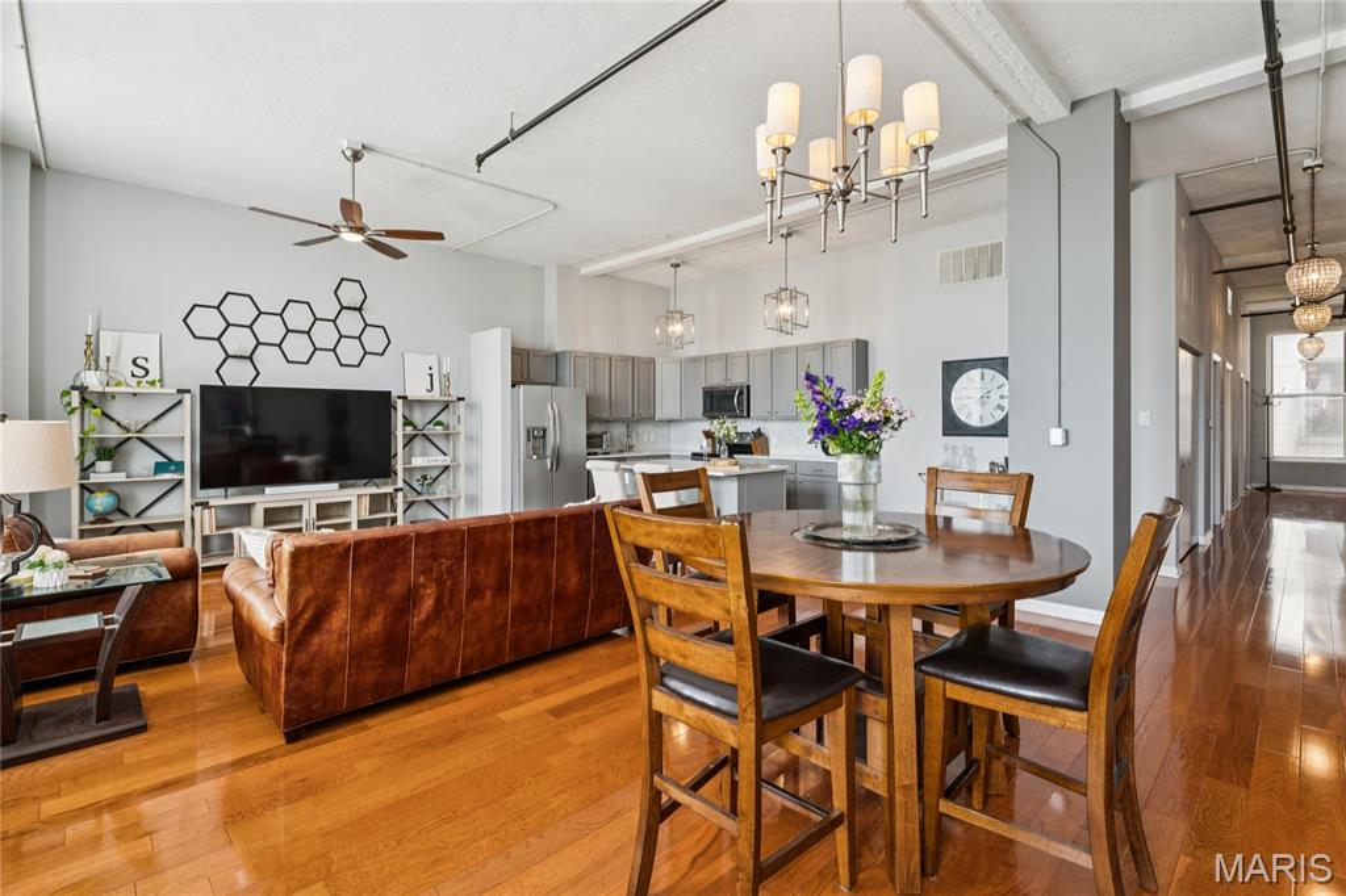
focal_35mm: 16
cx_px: 673
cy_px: 448
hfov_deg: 96.0
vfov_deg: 73.0
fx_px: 605
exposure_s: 1/5
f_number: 13
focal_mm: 16.2
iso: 200
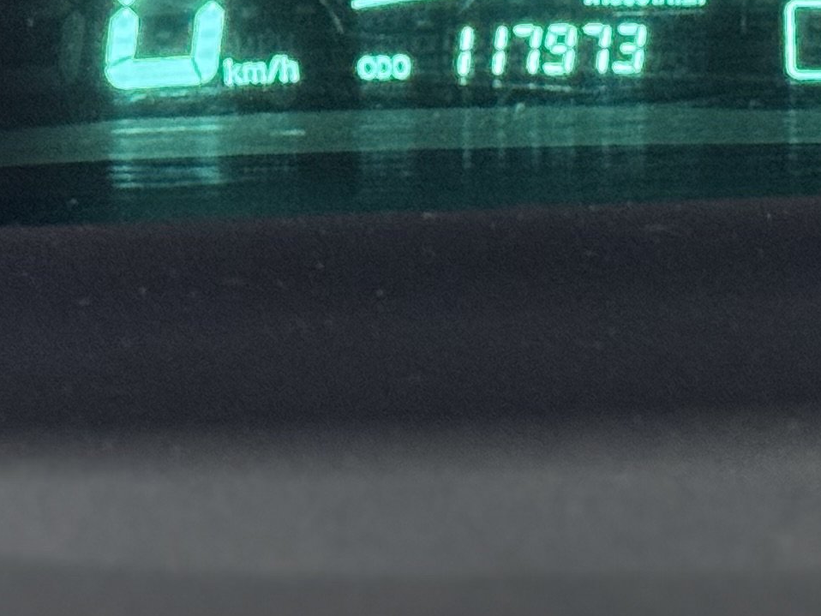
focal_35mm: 202
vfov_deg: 7.3
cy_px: 80
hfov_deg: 9.8
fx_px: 4792
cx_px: 626
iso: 250
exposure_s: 1/47
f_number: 1.78
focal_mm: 6.76
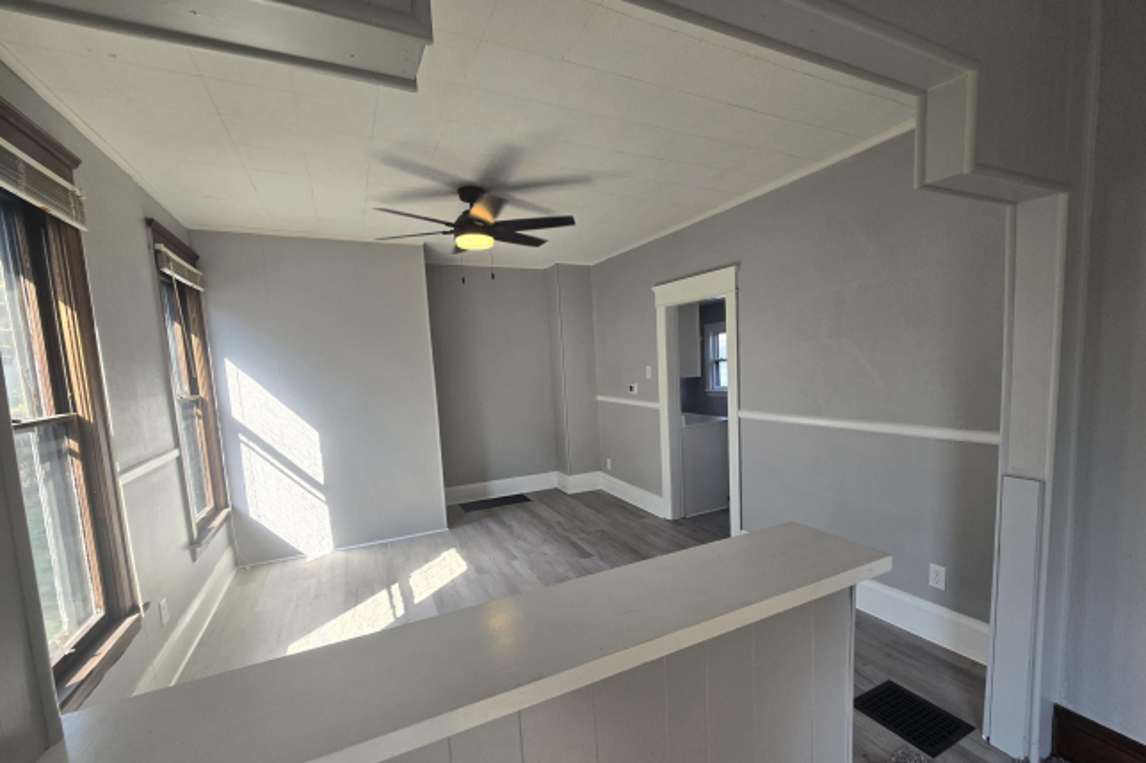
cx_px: 588
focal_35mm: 14
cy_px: 414
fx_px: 446
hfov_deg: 104.2
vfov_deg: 81.0
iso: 50
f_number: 2.2
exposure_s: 1/133
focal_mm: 2.2
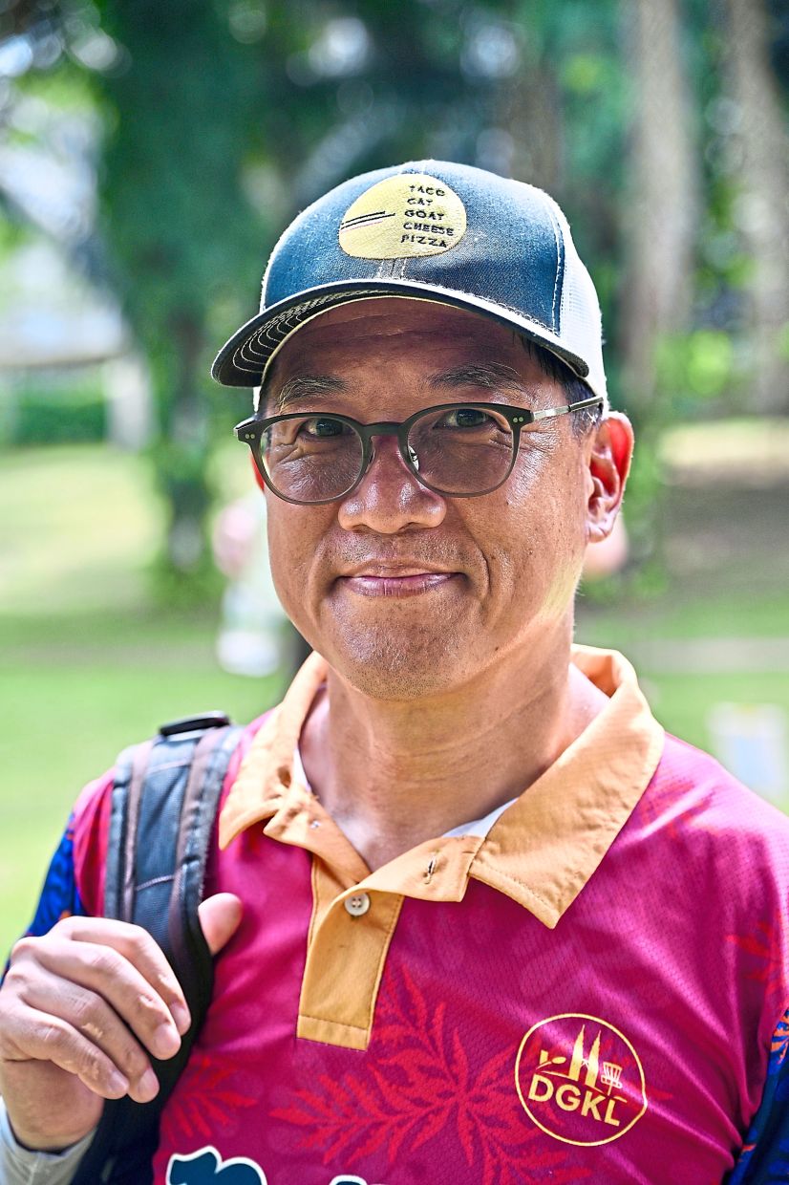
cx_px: 394
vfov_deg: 27.7
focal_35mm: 73
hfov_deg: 18.7
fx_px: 2401
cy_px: 592
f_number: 4
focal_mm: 73
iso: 220
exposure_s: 1/500
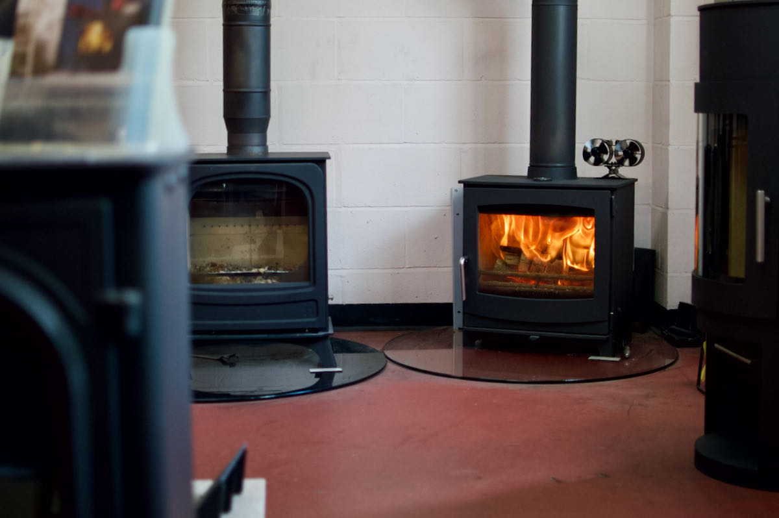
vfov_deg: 25.7
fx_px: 1135
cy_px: 259
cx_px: 390
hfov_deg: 37.9
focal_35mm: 52
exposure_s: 1/800
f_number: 1.8
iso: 800
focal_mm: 35
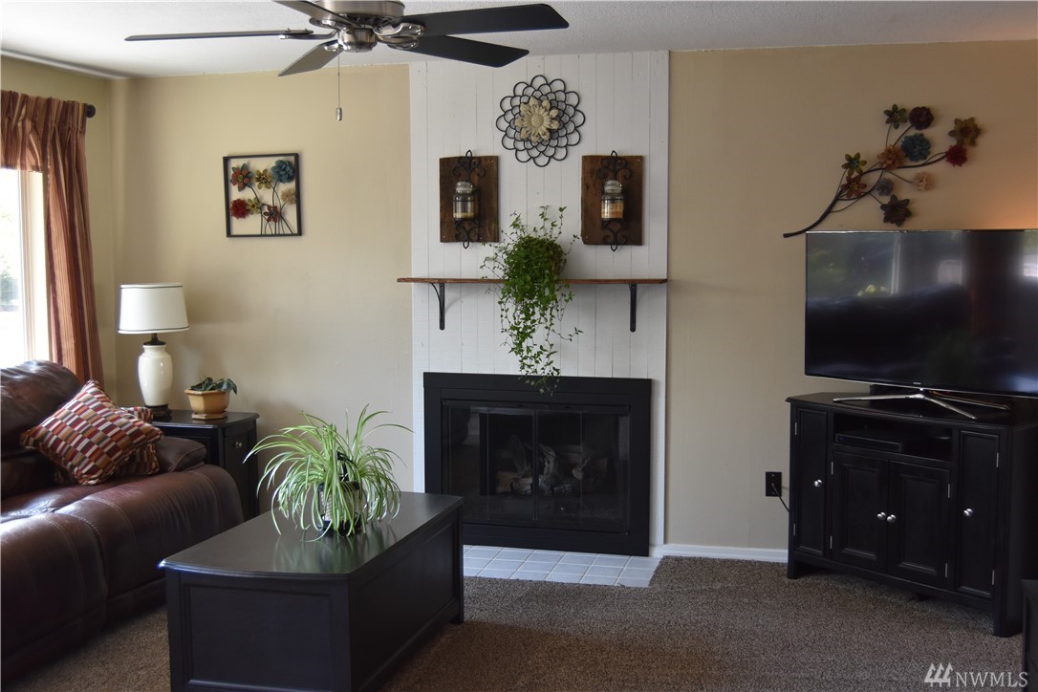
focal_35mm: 39
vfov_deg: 34.2
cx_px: 519
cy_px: 346
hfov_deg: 49.6
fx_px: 1124
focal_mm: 26
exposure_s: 1/100
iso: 800
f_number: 5
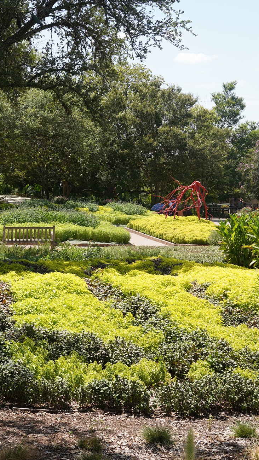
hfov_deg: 20.4
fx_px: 708
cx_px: 34
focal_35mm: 58
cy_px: 233
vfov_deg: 36.0
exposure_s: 1/100
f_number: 10
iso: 100
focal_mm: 36
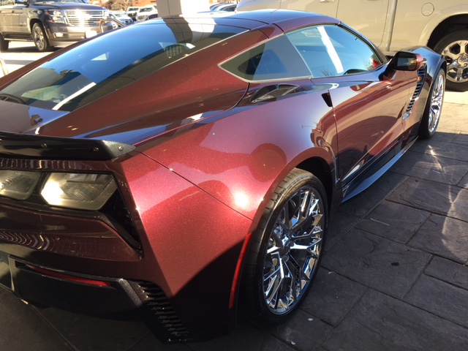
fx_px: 392
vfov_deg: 48.2
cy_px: 176
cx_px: 234
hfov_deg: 61.7
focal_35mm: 29
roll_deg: +5.5
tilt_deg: -21.9
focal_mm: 4.15
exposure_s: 1/195
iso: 25
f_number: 2.2
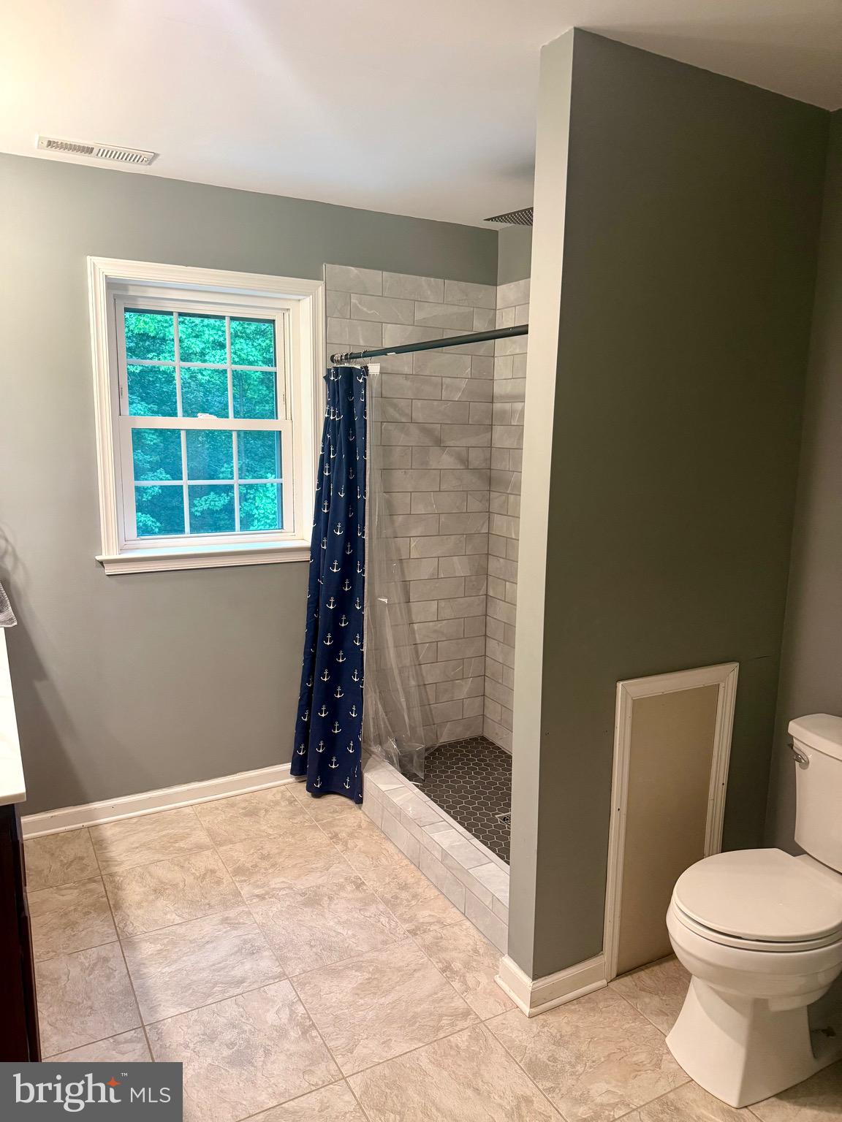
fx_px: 778
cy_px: 561
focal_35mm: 24
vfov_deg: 71.6
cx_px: 421
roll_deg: -0.4
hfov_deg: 56.8
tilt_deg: -9.2
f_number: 1.78
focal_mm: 6.76
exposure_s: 1/60
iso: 320
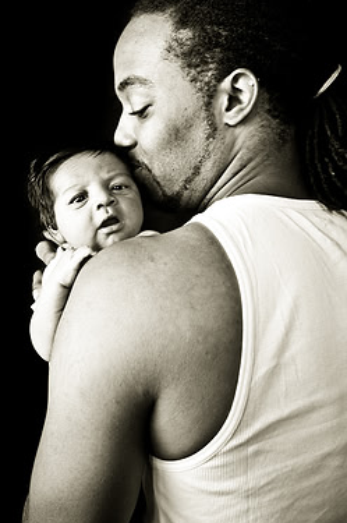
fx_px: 705
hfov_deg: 27.7
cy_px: 243
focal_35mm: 49
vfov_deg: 40.7
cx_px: 176
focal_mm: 27
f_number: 2.8
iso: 200
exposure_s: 1/40
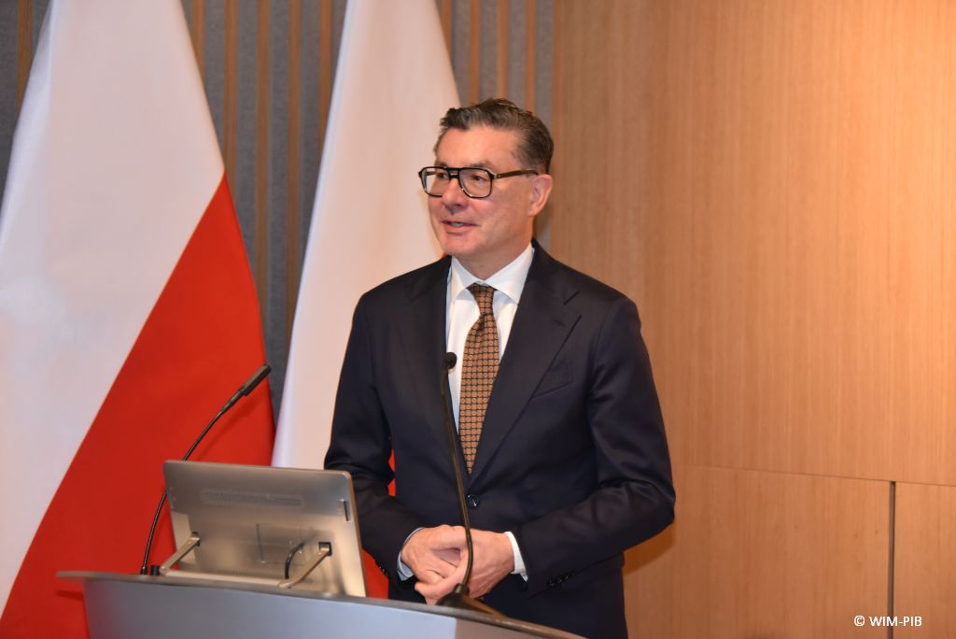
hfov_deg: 19.4
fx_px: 2790
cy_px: 320
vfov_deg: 13.1
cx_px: 478
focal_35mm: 105
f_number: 5.3
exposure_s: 1/60
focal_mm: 105
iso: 3200
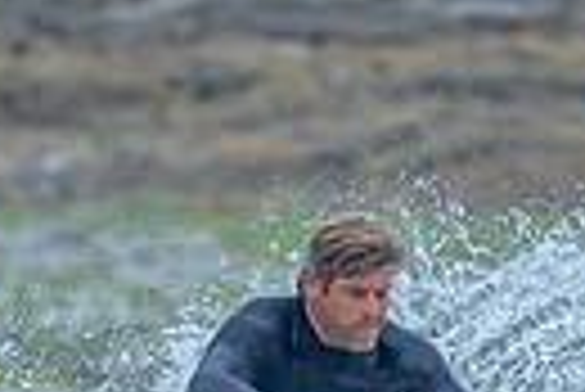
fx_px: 79599
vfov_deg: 0.3
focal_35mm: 4893
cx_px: 443
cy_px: 679
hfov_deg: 0.4
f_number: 6.3
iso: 640
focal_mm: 800
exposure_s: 1/2500
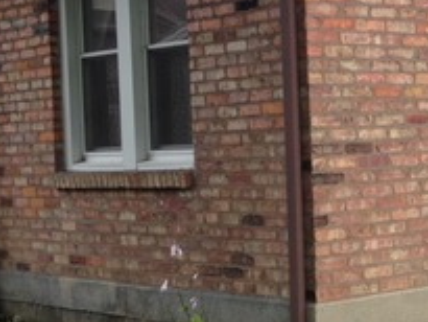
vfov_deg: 14.4
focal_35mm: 103
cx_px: 507
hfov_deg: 18.1
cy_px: 128
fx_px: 1274
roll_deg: +2.5
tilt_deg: -0.3
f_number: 2.4
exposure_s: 1/125
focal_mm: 4.12
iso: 50
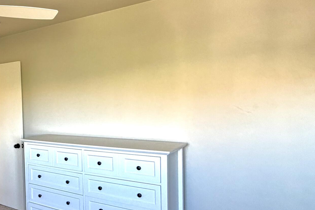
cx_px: 16
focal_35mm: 35
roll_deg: +3.0
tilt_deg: -2.8
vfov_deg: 37.8
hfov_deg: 47.3
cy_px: 113
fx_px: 306
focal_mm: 2.22
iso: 320
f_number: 2.2
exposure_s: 1/66
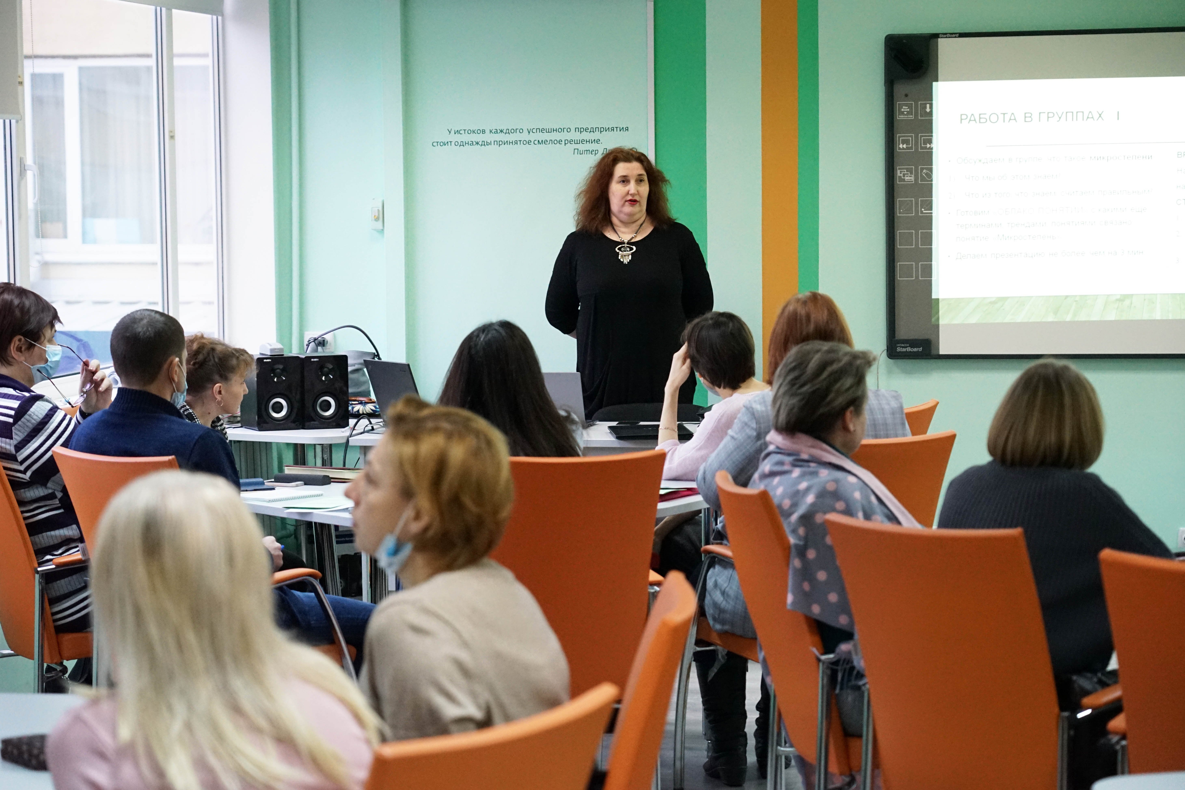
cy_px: 395
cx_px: 592
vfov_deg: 17.1
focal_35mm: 80
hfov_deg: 25.4
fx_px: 2633
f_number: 4.5
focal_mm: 80
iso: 5000
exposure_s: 1/200
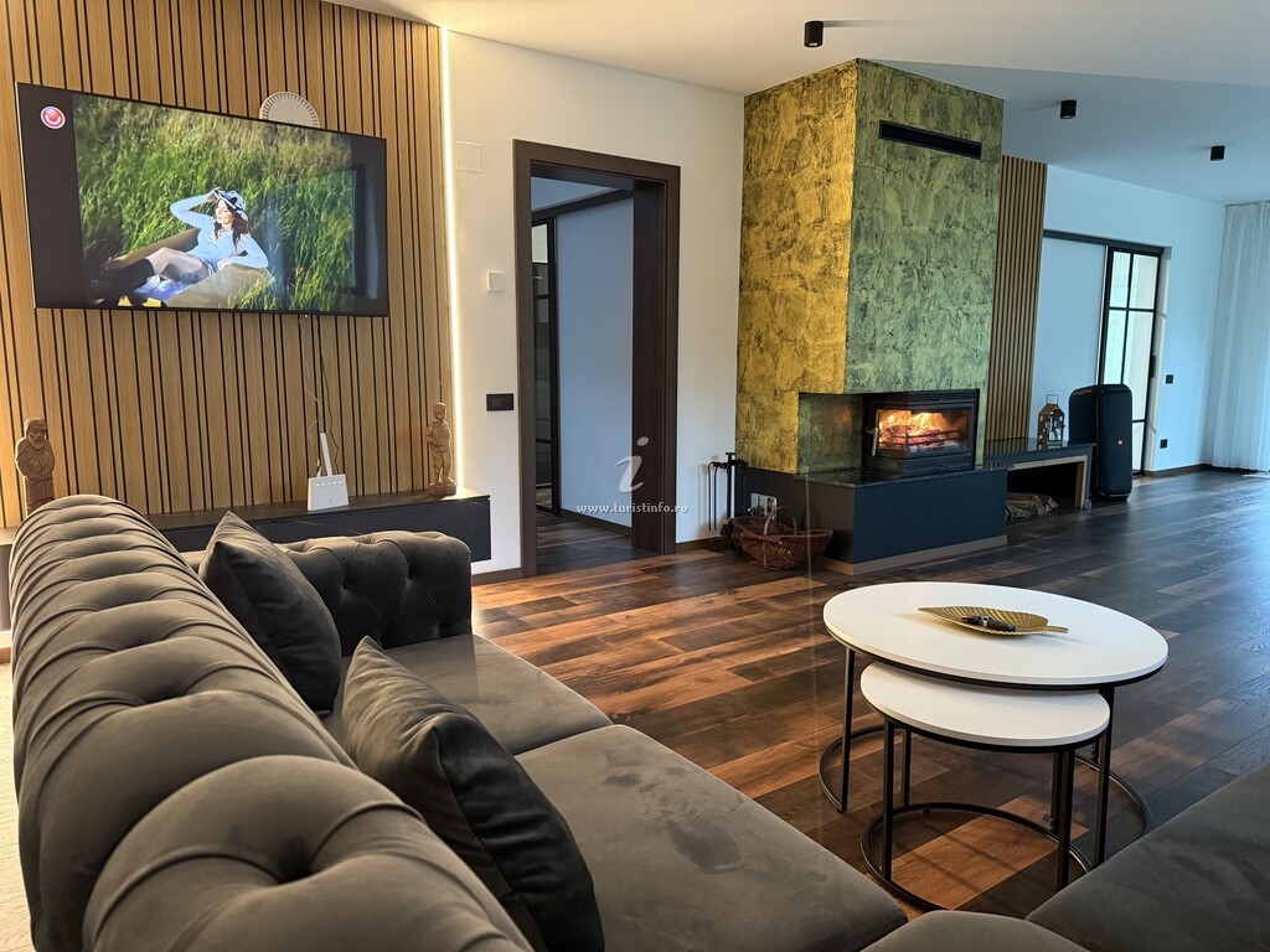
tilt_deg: -7.8
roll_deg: +0.2
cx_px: 635
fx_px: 881
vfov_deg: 56.8
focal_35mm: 24
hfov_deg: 71.6
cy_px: 476
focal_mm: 6.76
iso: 500
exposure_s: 1/50
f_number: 1.78
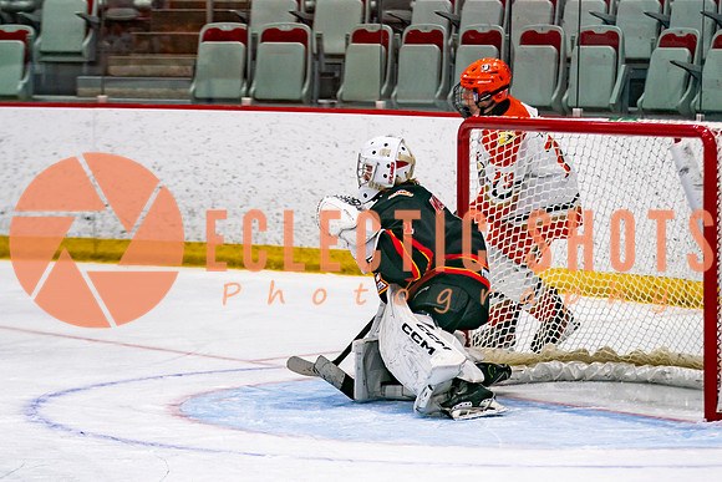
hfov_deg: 9.6
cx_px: 361
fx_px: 4283
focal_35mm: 214
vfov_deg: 6.4
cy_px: 367
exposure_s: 1/640
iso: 640
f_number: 2.8
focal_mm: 125
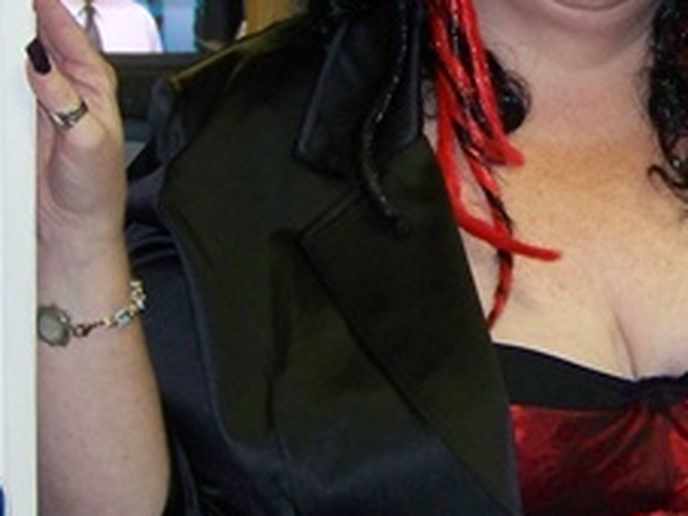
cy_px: 82
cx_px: 732
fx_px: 5145
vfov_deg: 5.7
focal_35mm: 259
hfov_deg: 7.6
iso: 200
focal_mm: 16.2
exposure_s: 1/30
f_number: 3.2
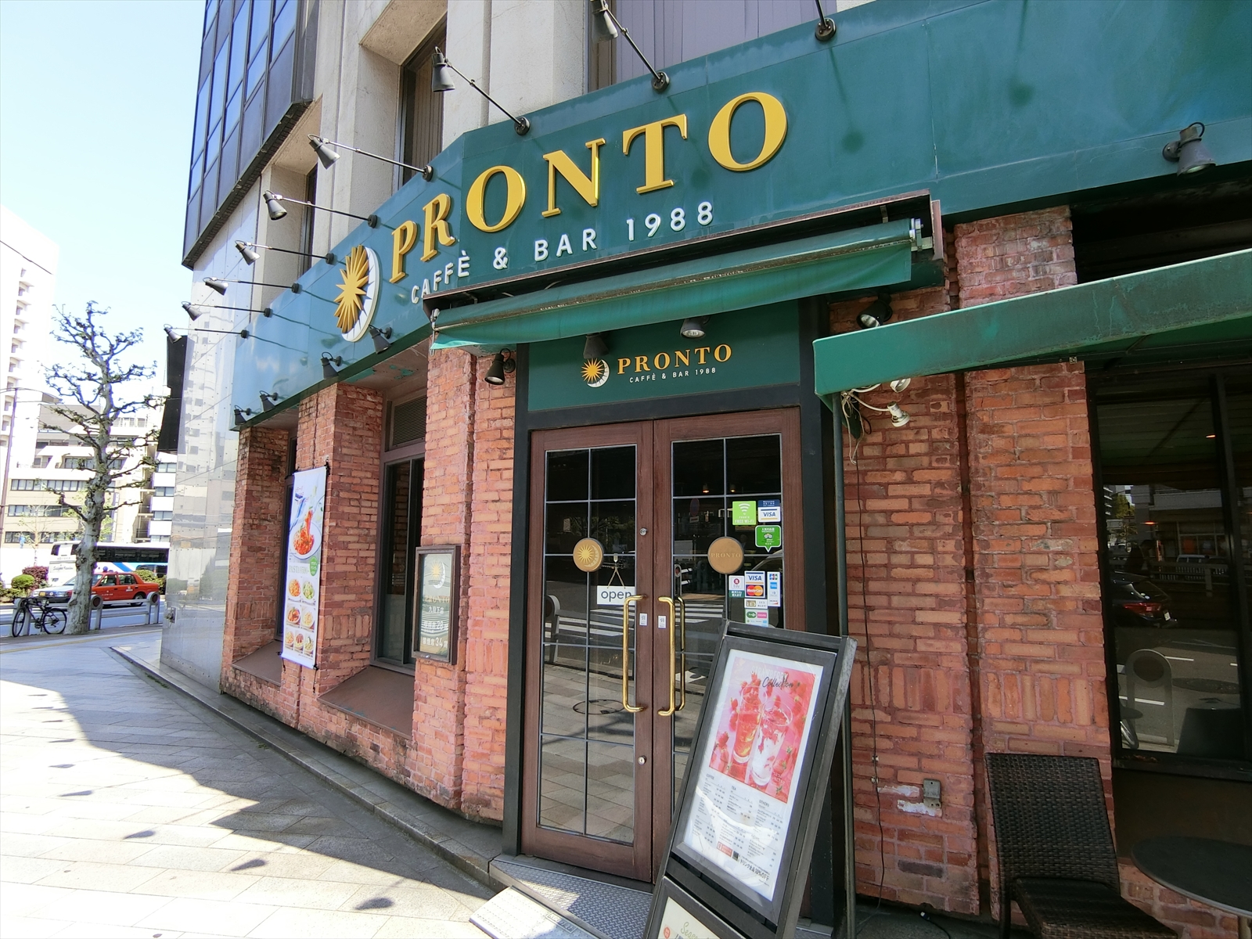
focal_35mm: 19
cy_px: 470
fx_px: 687
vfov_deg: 68.7
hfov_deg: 84.7
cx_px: 626
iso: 80
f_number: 2.7
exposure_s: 1/640
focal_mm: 4.06
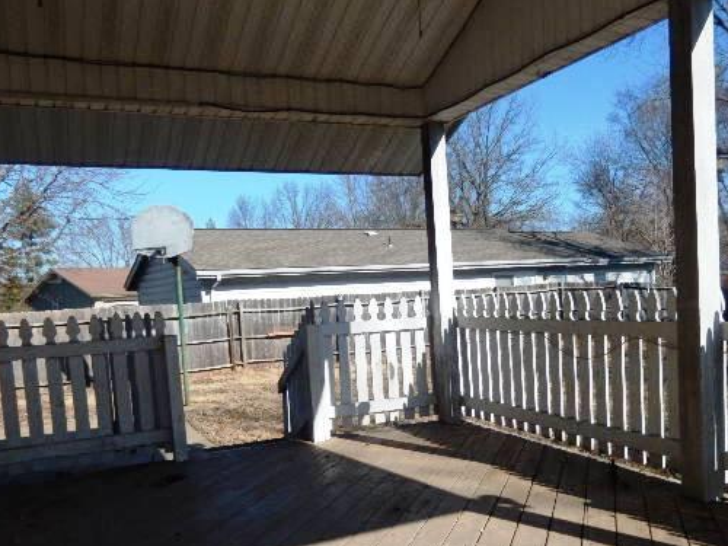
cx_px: 381
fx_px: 673
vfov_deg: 43.8
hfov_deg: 56.8
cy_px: 345
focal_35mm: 32
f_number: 6.8
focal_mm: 4.5
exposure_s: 1/400
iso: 125
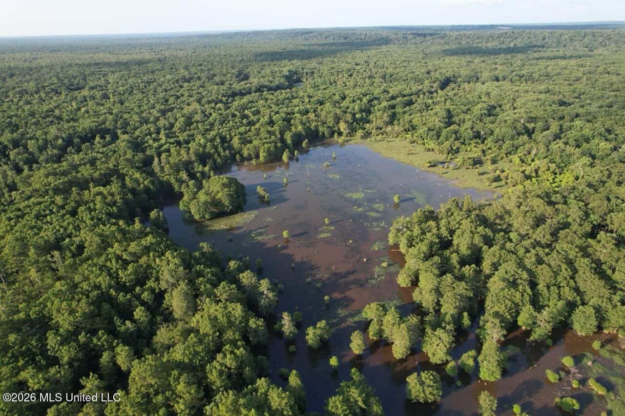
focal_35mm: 22
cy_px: 208
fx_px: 382
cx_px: 312
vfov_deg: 57.2
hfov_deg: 78.6
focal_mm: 8.4
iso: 110
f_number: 2.8
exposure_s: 1/640
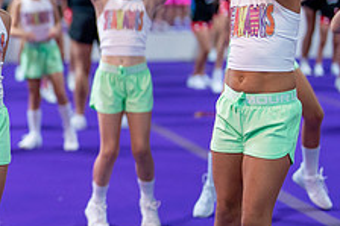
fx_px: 1274
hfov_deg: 14.7
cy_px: 92
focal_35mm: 135
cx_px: -70
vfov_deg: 10.1
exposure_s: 1/640
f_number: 1.2
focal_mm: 50
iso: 1000
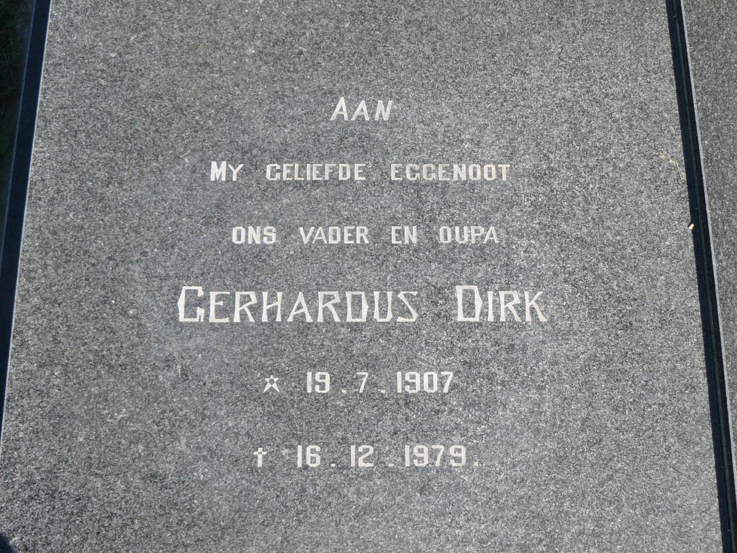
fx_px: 979
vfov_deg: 31.5
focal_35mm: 46
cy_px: 276
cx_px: 368
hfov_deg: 41.2
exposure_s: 1/200
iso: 100
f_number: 5.6
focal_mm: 6.4
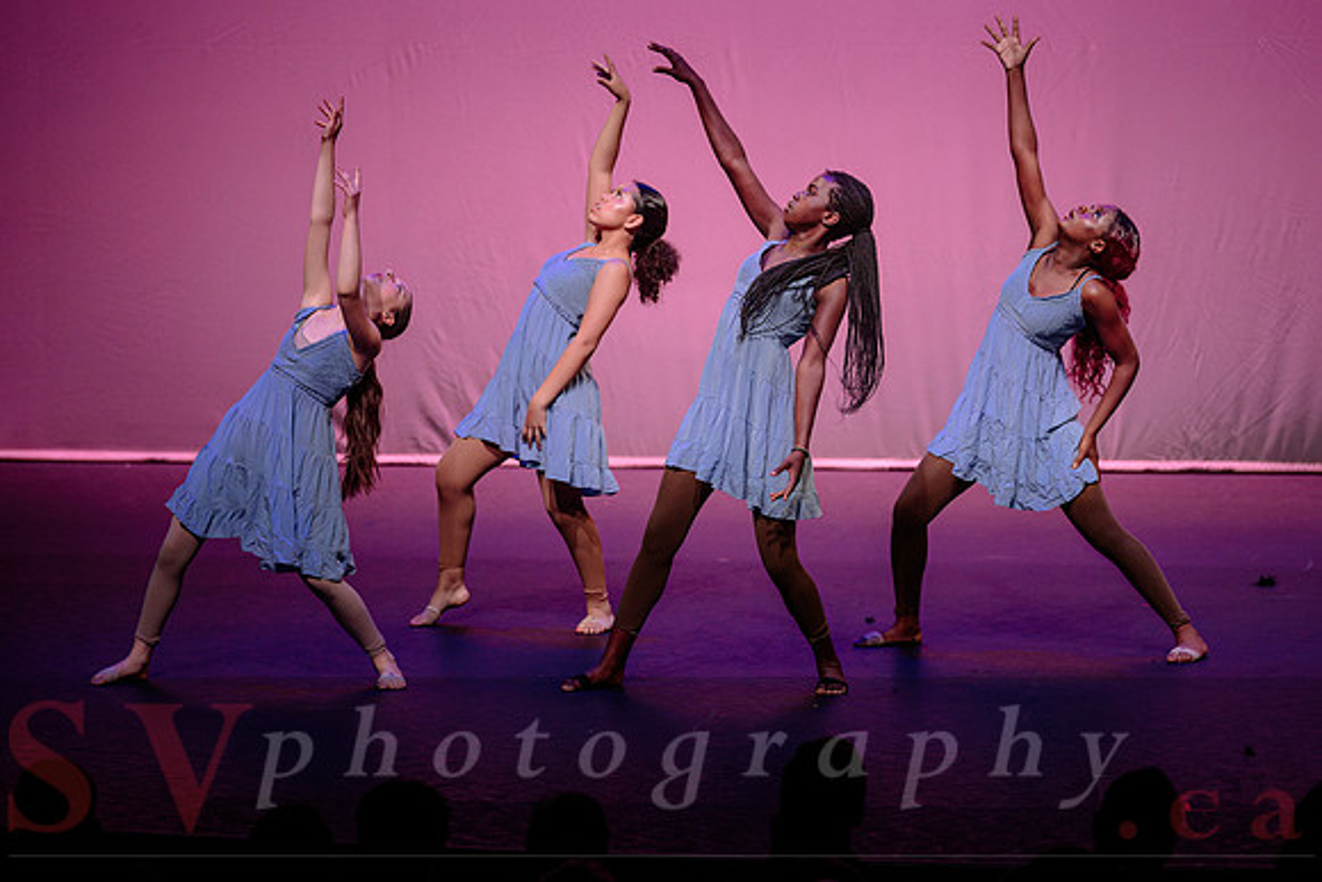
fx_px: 5464
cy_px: 418
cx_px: 661
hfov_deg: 13.8
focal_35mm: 149
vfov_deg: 9.2
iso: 1250
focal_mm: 135
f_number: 2.8
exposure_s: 1/500
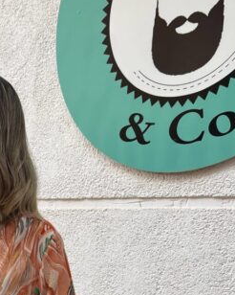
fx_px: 574
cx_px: 11
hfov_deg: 22.4
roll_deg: -3.6
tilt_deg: -9.0
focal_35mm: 66
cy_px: 347
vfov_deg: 25.9
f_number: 1.5
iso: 50
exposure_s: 1/696
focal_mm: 5.7
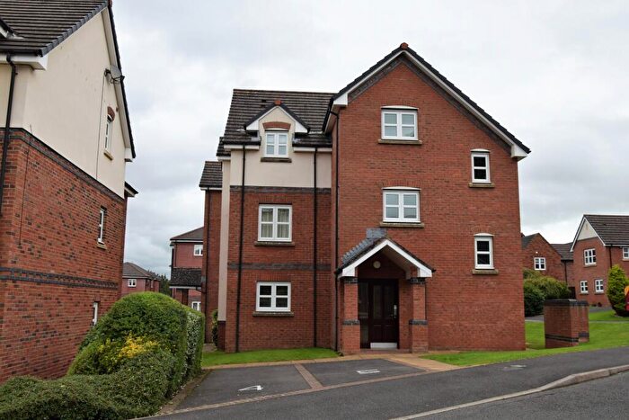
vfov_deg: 41.7
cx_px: 314
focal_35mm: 32
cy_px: 210
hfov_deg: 59.5
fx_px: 550
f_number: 6.3
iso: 100
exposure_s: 1/160
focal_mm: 21
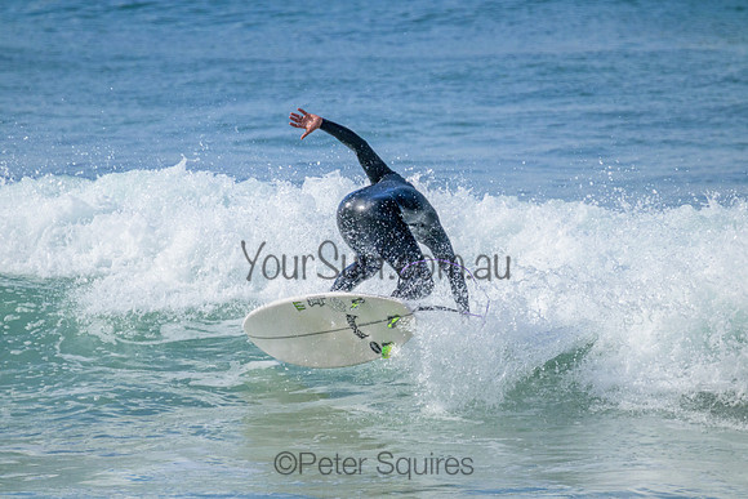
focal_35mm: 800
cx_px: 374
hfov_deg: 2.6
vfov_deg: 1.7
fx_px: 16625
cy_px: 250
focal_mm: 800
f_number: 11
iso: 1800
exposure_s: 1/1600
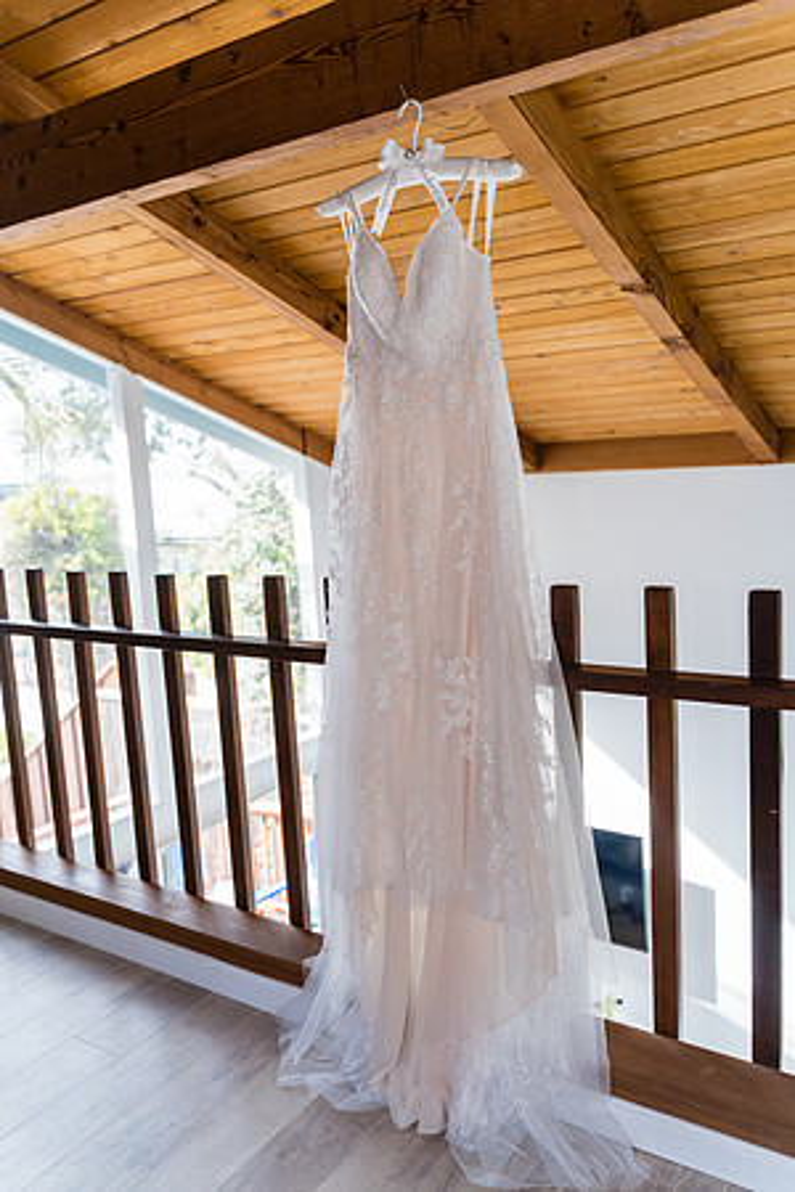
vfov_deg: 65.5
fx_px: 927
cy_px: 596
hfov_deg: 46.4
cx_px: 398
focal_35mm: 28
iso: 400
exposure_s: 1/400
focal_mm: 28
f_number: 3.2
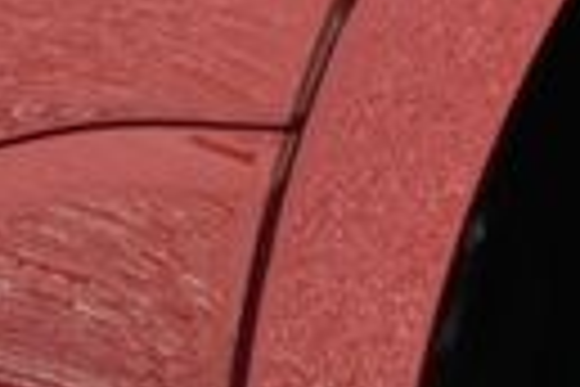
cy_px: 666
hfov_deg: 8.0
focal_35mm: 238
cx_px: 1421
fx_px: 3834
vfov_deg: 5.7
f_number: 5.6
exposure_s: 1/250
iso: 200
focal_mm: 24
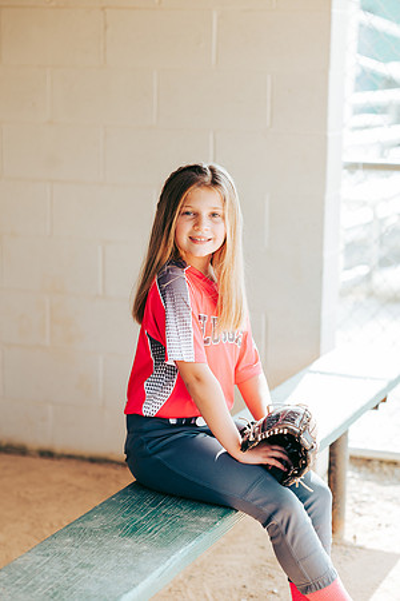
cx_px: 200
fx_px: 1417
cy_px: 300
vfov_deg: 23.9
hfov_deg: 16.1
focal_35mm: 85
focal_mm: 85
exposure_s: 1/320
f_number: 2.8
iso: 160
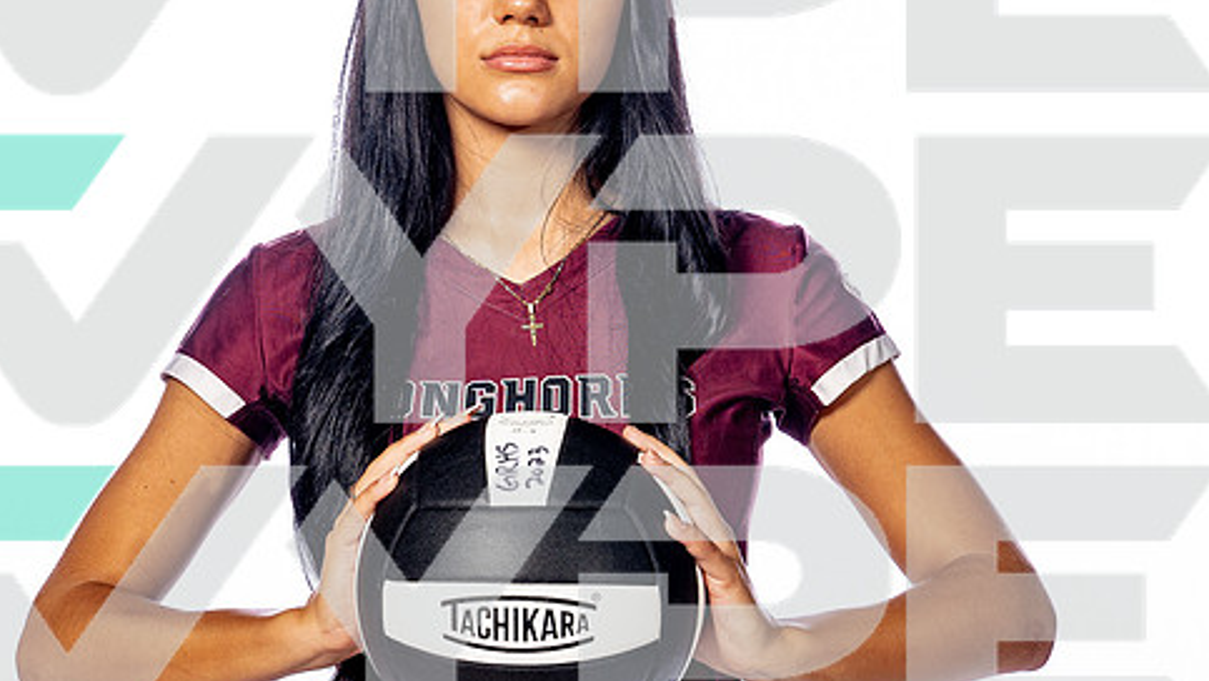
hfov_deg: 22.0
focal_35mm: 97
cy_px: 336
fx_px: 3110
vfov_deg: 12.5
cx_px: 475
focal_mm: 57
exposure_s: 1/250
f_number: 7.1
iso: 250
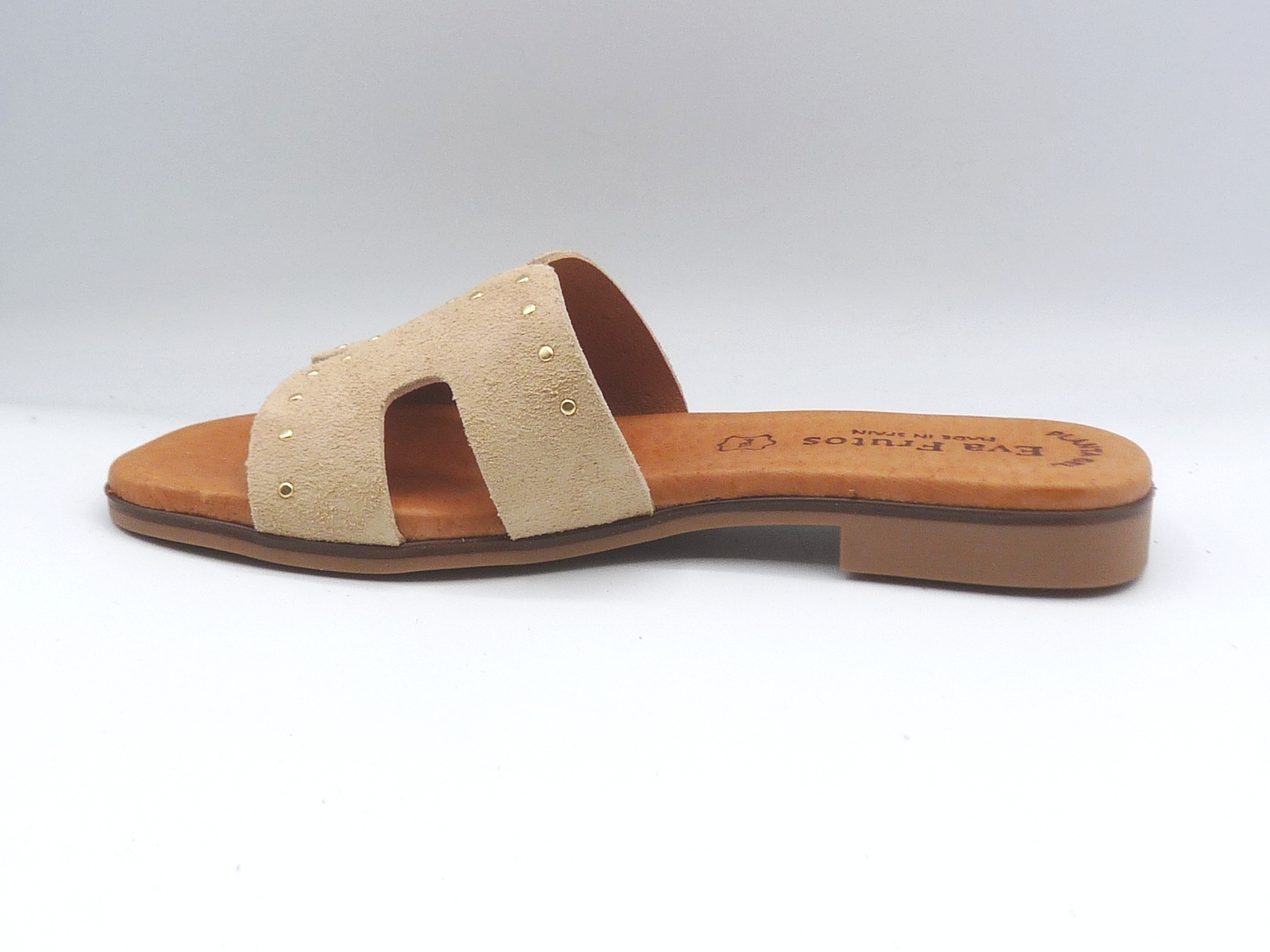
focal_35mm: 50
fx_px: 1834
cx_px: 635
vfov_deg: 29.1
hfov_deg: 38.2
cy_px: 476
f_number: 5
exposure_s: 1/200
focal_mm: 4.9
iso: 100
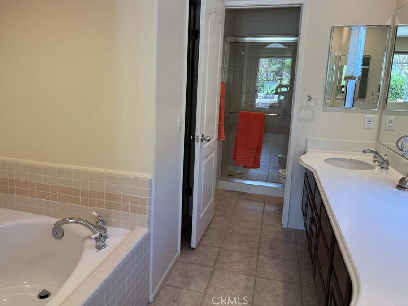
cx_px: 180
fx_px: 318
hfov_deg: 65.1
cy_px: 135
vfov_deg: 51.3
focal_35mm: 27
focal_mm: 6.76
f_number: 1.78
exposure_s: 1/120
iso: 80
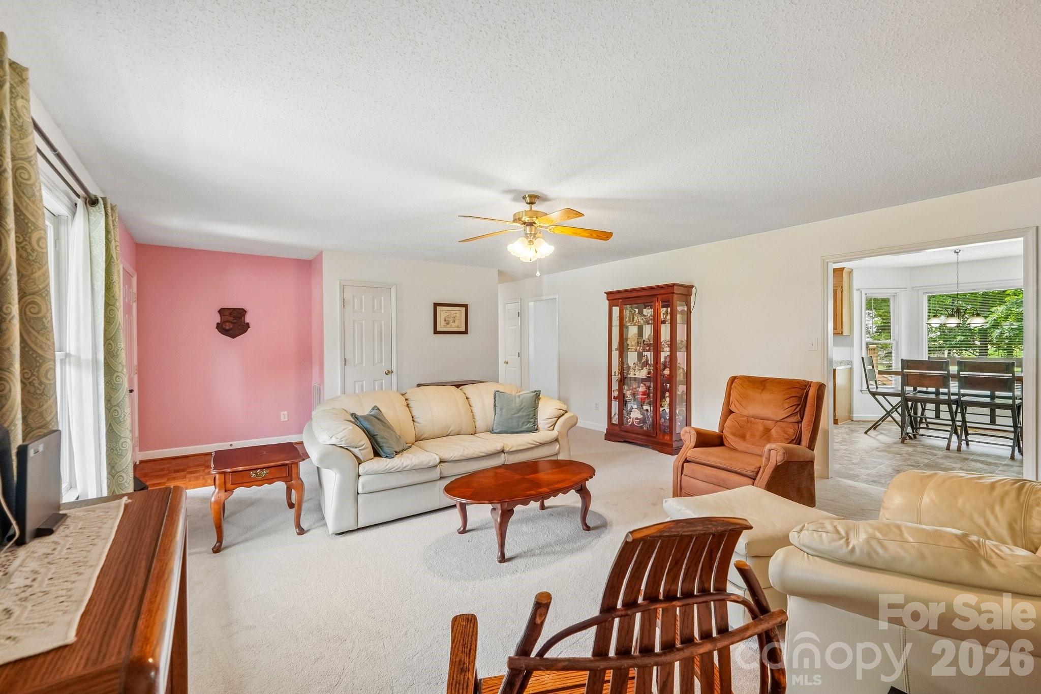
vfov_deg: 77.3
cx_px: 520
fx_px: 434
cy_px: 347
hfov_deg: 100.4
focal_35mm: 15
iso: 400
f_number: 8
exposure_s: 1/6
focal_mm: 10
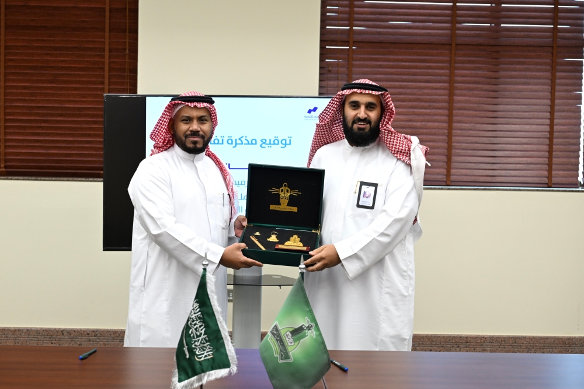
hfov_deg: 37.5
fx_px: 860
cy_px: 194
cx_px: 292
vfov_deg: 25.5
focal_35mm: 53
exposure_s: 1/125
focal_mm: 53
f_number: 5.6
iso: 1250
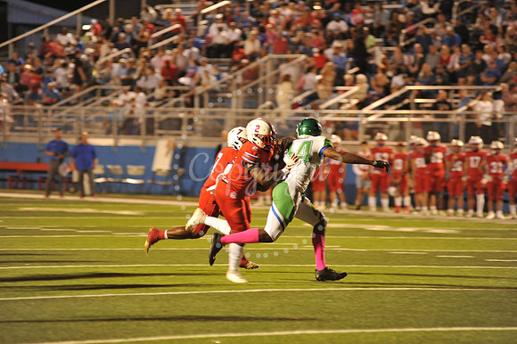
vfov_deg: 6.9
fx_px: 2870
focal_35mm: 200
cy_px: 172
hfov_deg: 10.3
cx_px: 258
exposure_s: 1/200
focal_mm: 200
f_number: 2.8
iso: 2000
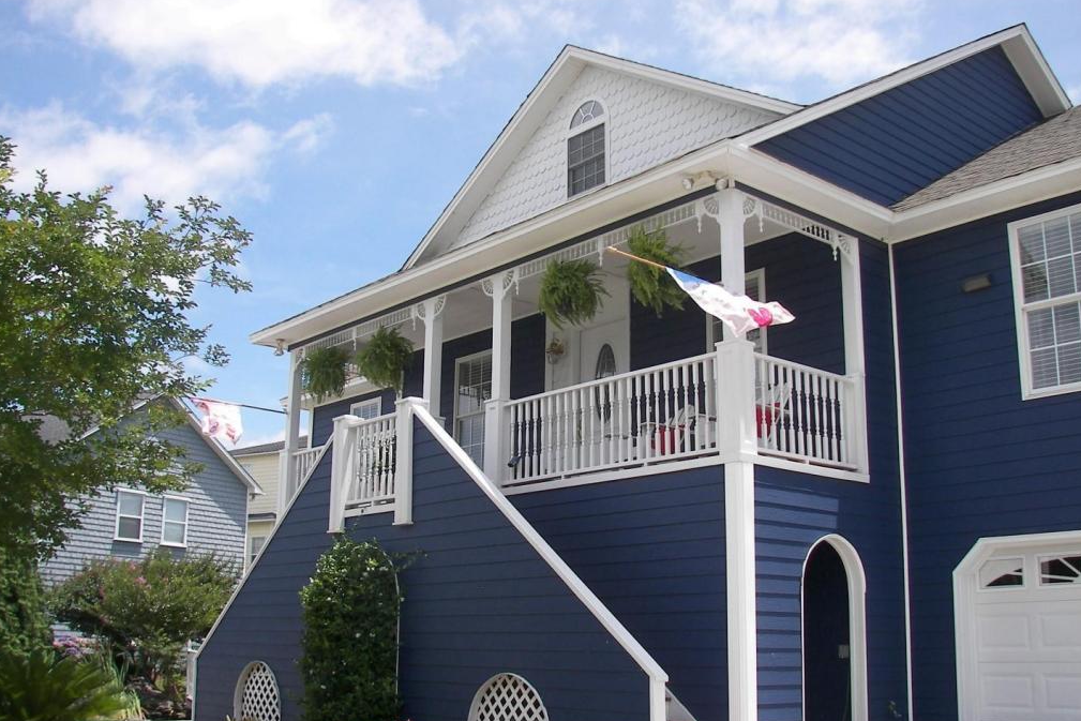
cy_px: 406
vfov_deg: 35.0
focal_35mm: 38
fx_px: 1141
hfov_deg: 50.7
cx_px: 545
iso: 50
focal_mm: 6
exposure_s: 1/800
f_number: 2.8
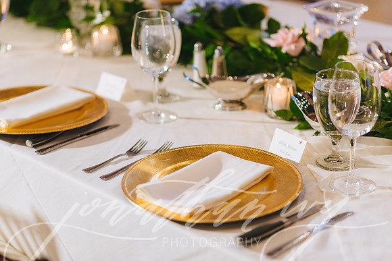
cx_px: 196
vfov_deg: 16.1
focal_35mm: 85
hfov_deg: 23.9
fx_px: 926
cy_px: 130
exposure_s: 1/125
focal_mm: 85
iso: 1600
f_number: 2
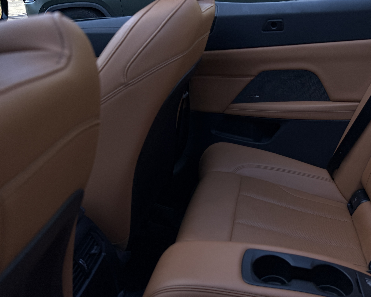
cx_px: 245
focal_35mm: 33
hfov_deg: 53.2
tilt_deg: -27.5
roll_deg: +1.3
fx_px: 362
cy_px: 161
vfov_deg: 44.5
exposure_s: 1/2232
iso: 80
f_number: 1.78
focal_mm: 6.76
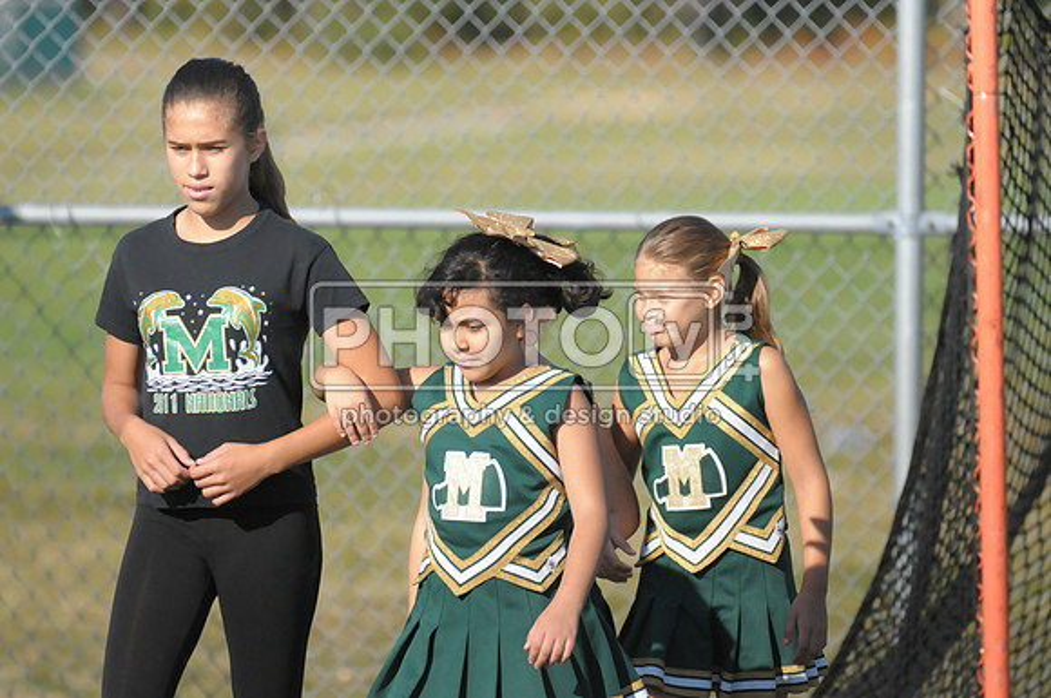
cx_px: 526
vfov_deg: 3.3
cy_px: 349
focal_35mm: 420
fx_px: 12244
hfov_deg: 4.9
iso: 1600
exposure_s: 1/8000
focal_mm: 280
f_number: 4
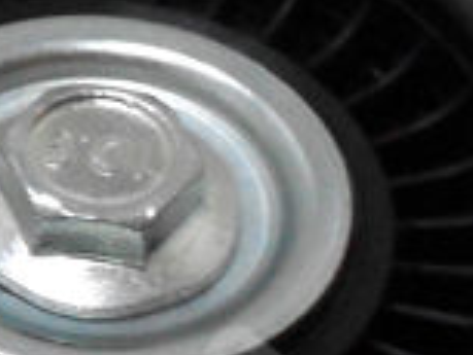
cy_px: 139
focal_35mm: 430
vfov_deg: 3.5
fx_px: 5880
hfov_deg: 4.5
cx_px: -603
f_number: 5.3
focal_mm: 11.8
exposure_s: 1/30
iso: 250
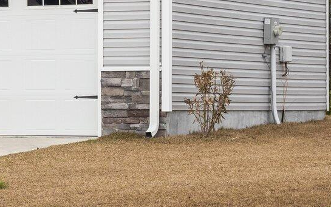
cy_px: -175
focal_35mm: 223
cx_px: -256
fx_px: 2012
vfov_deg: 5.8
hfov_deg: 9.0
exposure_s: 1/320
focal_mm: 28
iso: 200
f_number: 5
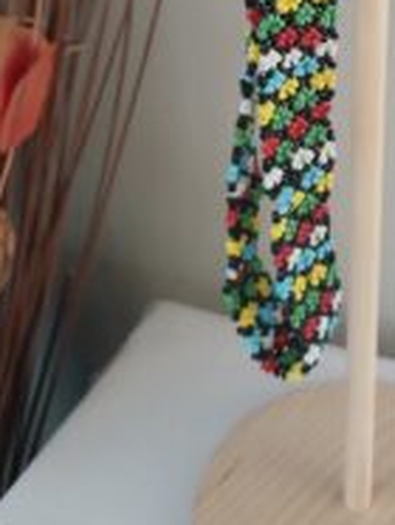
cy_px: 34
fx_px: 880
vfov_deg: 31.3
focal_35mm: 58
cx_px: 367
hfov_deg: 24.5
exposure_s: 1/20
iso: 400
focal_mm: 3.98
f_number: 1.8
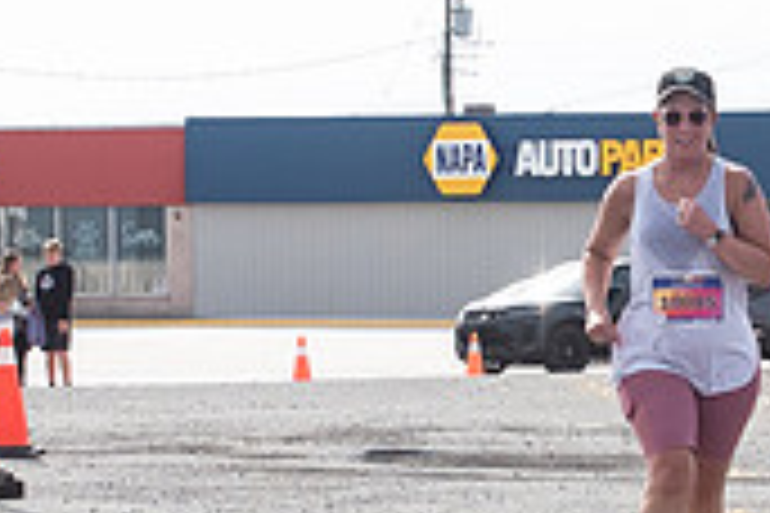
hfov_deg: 10.3
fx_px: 4256
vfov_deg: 6.9
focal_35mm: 199
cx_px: 687
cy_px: 207
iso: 800
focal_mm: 32
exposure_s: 1/3200
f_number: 4
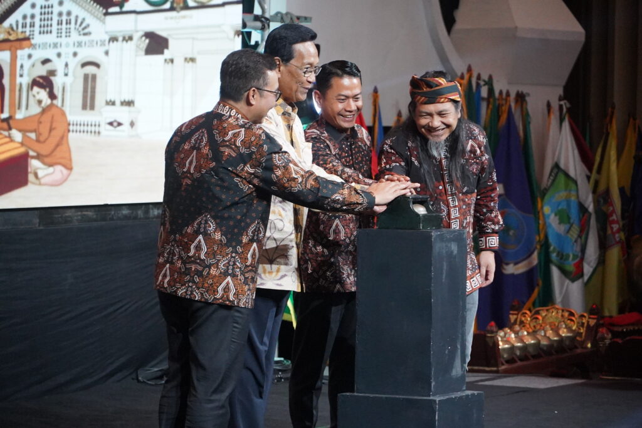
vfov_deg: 7.6
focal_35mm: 181
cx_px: 321
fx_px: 3228
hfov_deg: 11.4
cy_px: 214
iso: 6400
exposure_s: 1/160
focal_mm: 121
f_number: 5.6
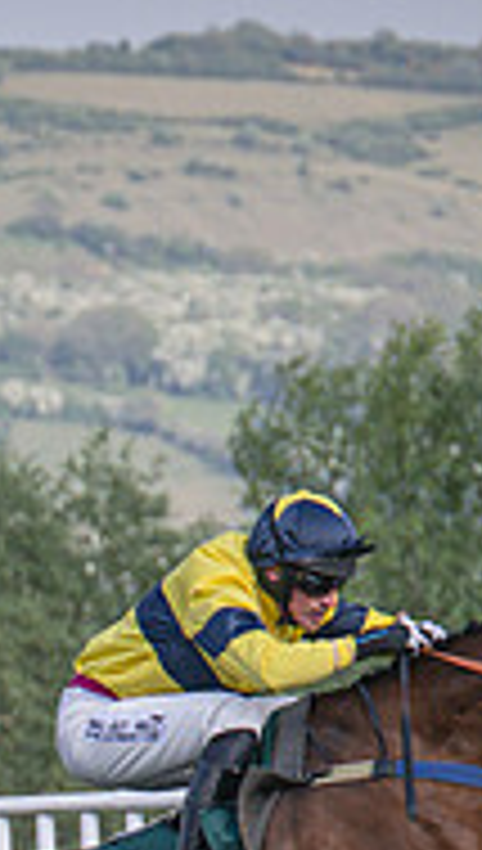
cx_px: -26
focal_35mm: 570
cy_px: 969
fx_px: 12888
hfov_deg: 2.1
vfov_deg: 3.8
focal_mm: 98
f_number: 4
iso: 400
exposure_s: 1/2500
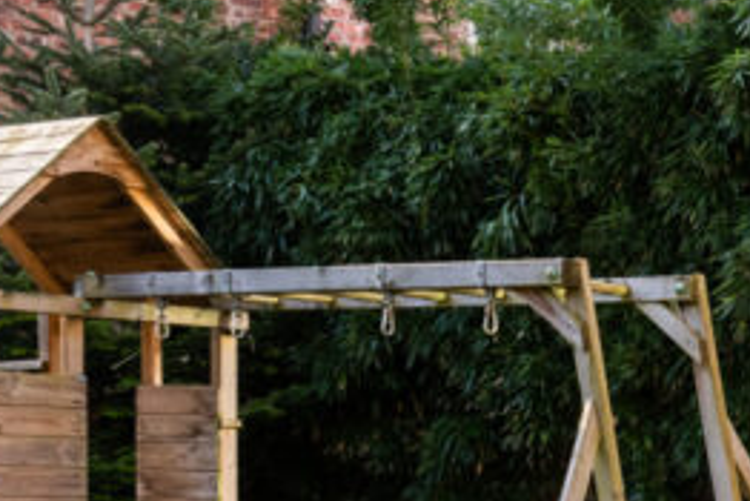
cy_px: 534
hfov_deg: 15.2
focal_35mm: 119
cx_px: 1285
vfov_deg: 11.4
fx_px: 2480
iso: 320
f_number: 8
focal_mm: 30
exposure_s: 1/400
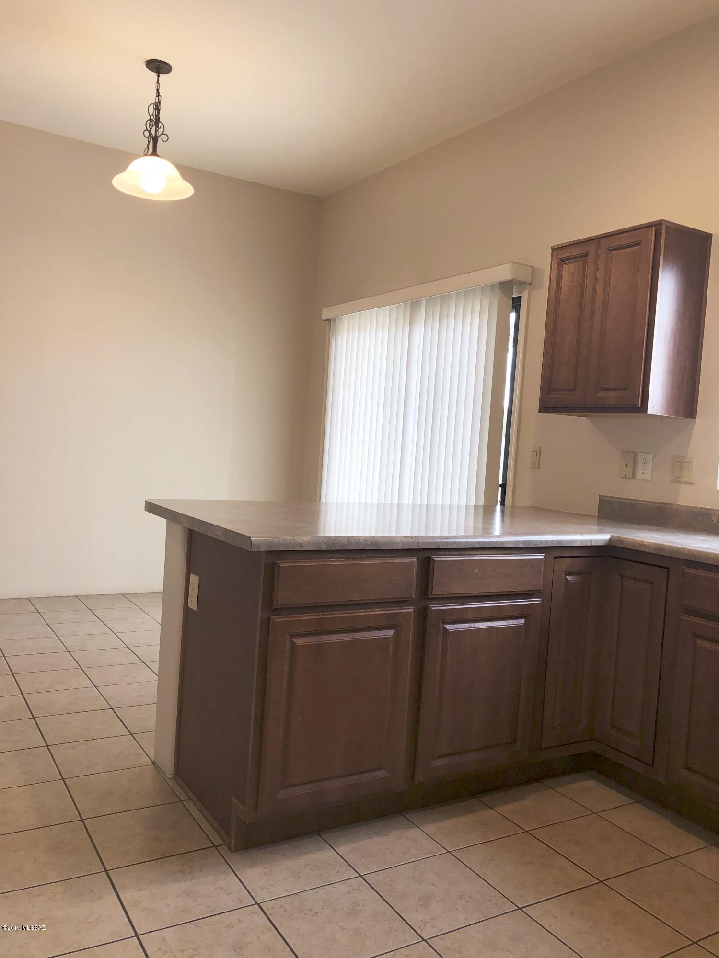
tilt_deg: -1.2
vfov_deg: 63.4
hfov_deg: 49.7
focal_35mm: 28
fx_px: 775
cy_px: 479
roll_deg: -3.9
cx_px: 360
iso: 20
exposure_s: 1/31
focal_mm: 4
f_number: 1.8
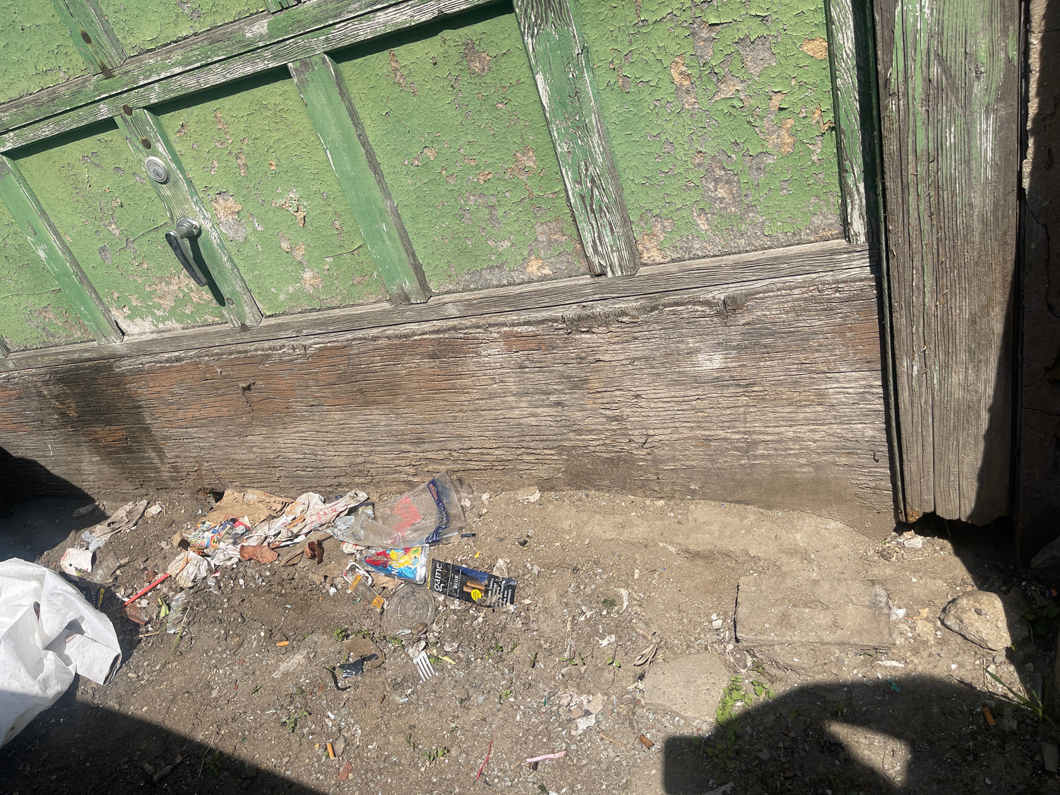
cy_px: 398
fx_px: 796
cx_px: 530
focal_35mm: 26
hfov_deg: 67.3
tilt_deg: -32.1
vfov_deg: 53.1
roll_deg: +20.2
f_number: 1.6
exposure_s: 1/6579
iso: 50
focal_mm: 5.1
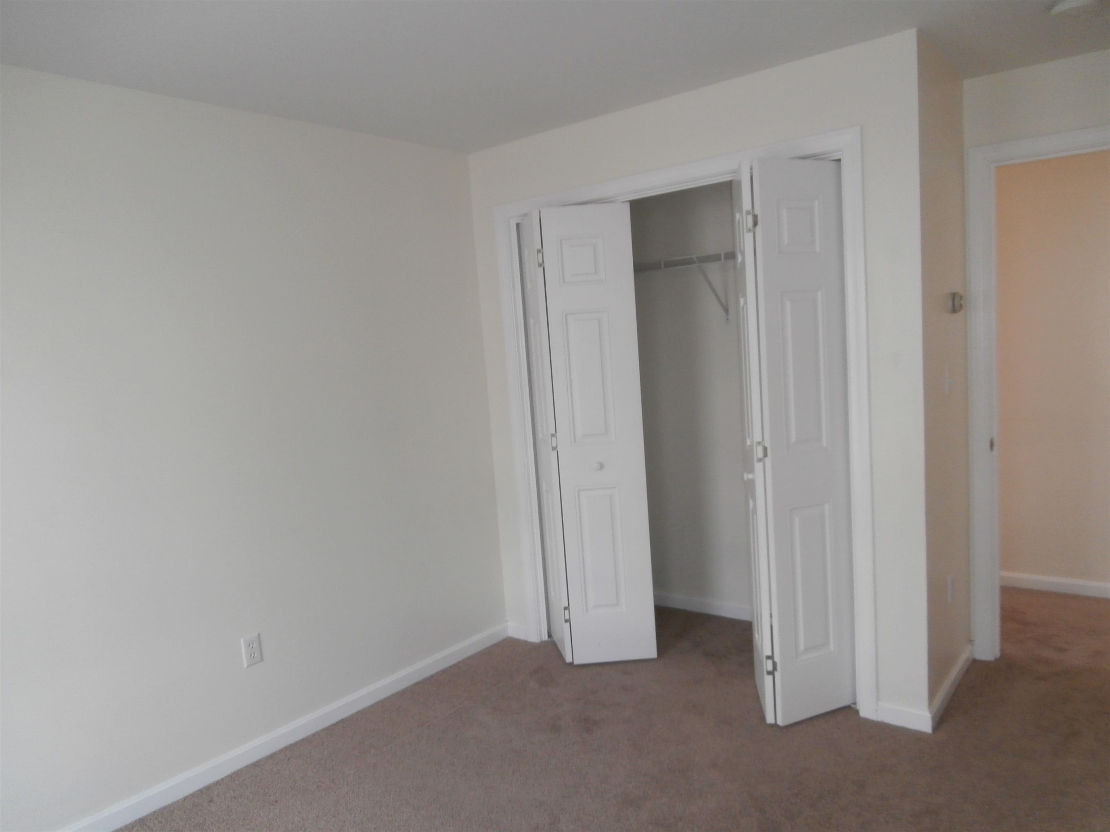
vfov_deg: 56.8
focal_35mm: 24
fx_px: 770
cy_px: 416
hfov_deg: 71.6
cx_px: 555
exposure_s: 1/30
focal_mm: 4.2
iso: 200
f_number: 3
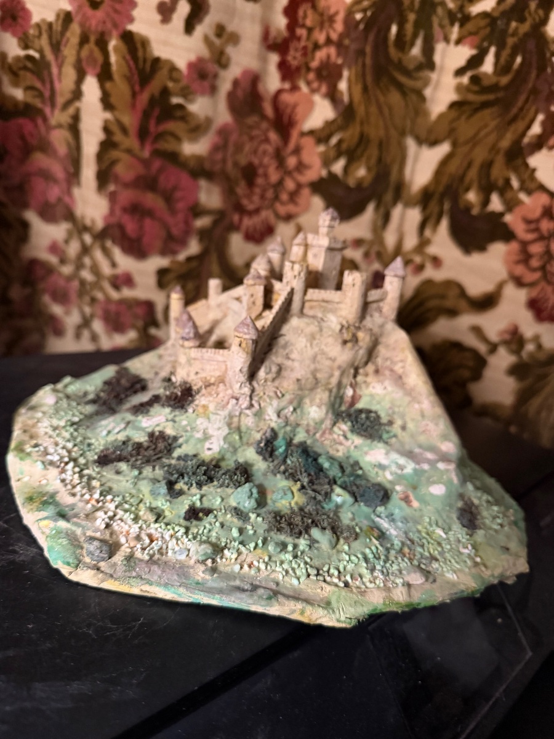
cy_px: 370
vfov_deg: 71.6
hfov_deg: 56.8
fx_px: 512
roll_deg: -9.7
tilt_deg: -16.1
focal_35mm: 24
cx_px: 277
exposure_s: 1/37
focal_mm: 6.76
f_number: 1.78
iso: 1000
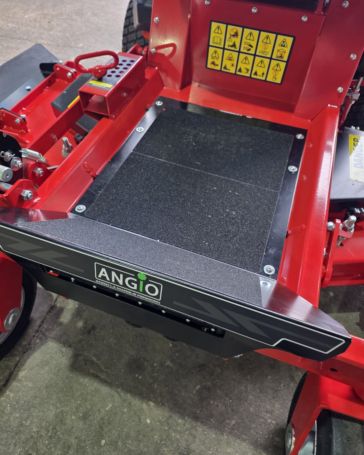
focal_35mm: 24
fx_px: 323
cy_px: 215
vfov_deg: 70.2
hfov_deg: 58.8
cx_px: 182
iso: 250
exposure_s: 1/100
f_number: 1.7
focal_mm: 6.25
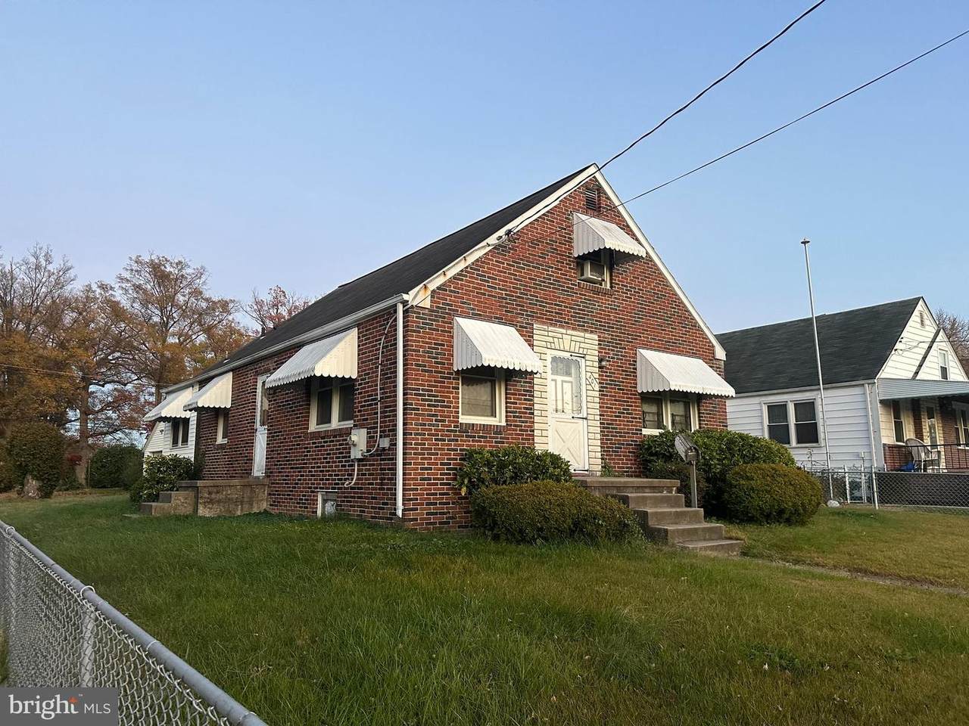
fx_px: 672
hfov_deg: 71.6
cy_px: 363
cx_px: 484
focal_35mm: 24
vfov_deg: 56.8
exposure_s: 1/60
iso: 320
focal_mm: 6.86
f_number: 1.78
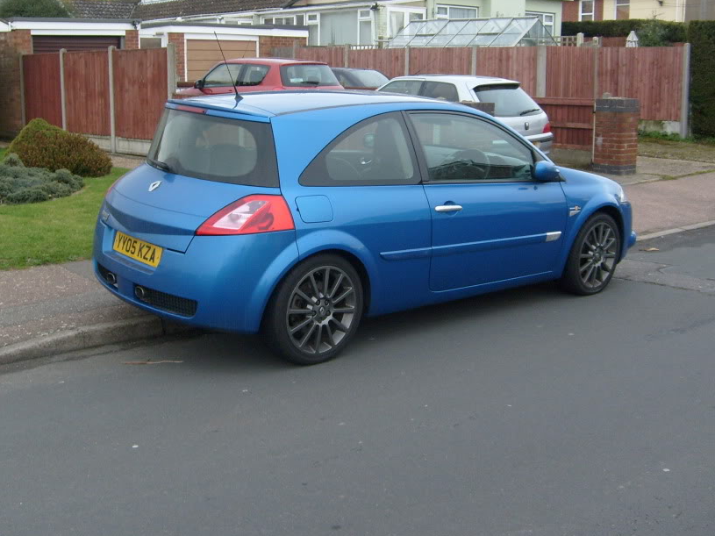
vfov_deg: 32.8
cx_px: 322
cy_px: 222
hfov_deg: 42.9
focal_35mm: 44
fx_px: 909
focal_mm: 5.8
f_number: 2.8
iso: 80
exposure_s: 1/180
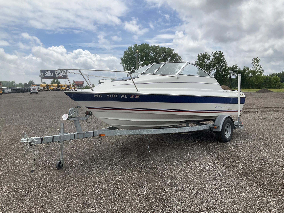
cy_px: 106
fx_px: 238
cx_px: 142
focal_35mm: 29
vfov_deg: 48.2
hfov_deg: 61.7
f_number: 1.8
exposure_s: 1/2959
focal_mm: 3
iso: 25
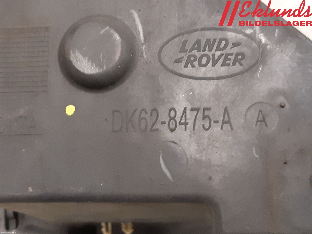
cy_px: 117
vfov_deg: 53.1
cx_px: 156
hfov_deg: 67.3
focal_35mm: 26
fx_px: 234
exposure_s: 1/25
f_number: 1.7
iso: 320
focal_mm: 3.93
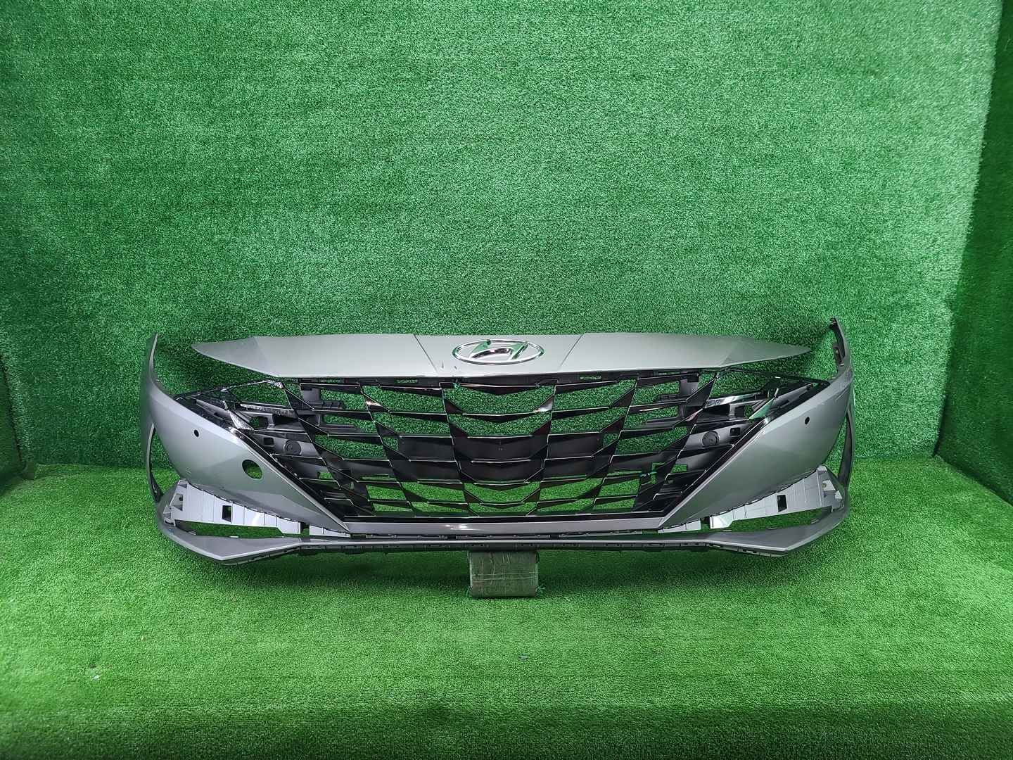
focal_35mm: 26
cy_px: 380
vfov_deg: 53.1
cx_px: 506
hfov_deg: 67.3
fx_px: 761
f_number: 1.8
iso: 164
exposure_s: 1/50
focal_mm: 5.4
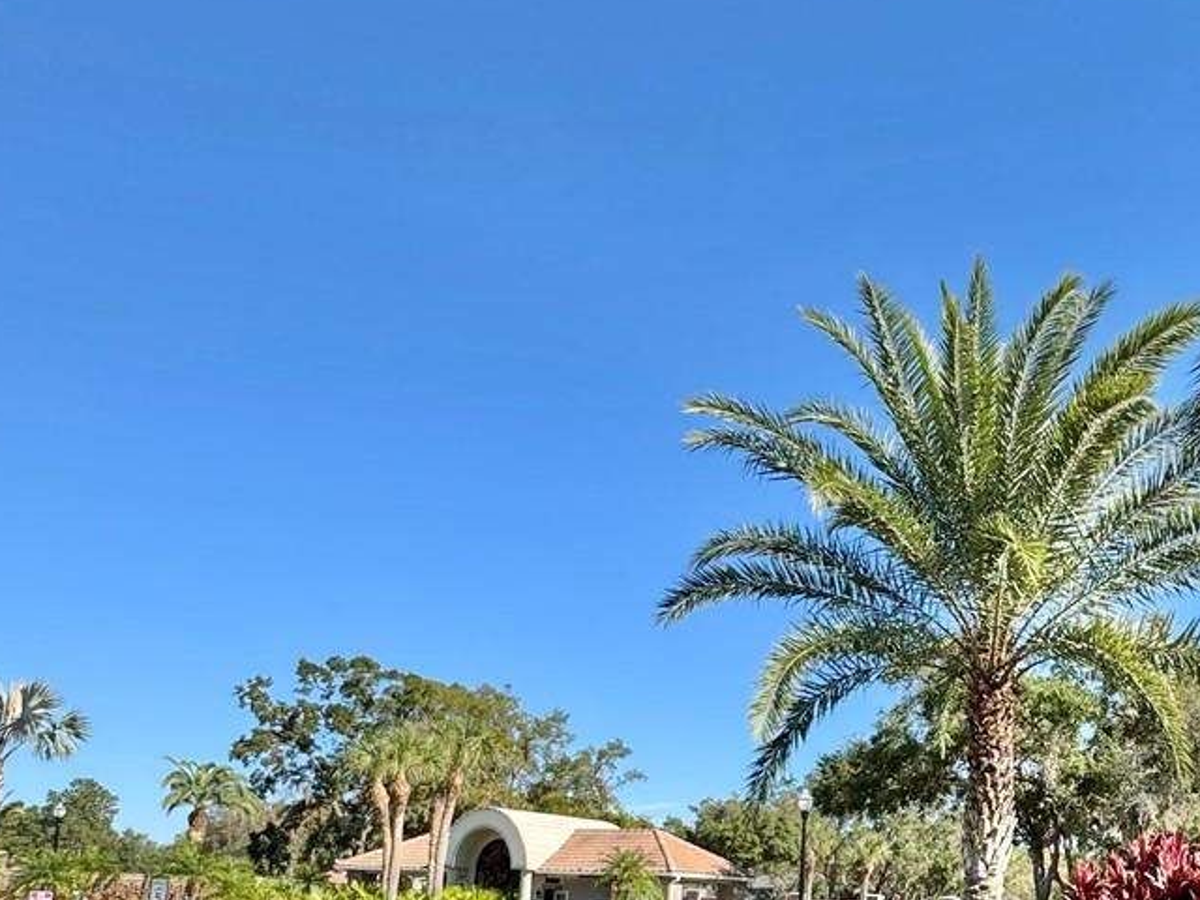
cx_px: 874
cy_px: 737
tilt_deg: +9.3
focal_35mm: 35
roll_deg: -2.0
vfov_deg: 38.9
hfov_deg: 50.8
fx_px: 1213
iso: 50
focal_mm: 2.22
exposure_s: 1/1420
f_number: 2.2
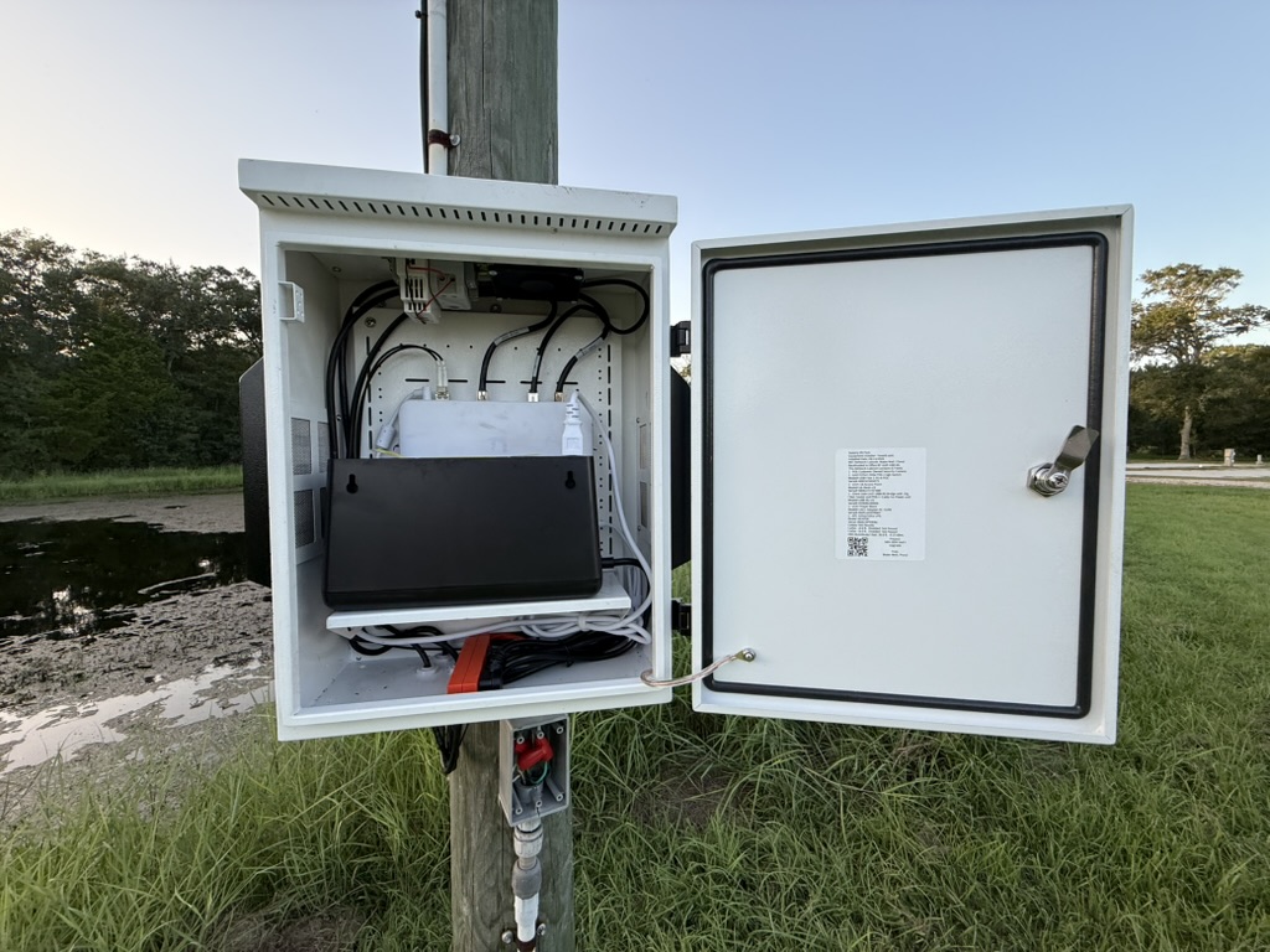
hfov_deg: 102.1
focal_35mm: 14
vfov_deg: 85.7
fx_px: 514
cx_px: 635
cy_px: 476
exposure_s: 1/185
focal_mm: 2.22
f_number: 2.2
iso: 50
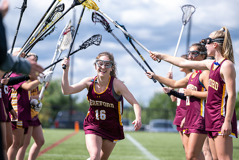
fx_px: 1096
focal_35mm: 165
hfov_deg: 12.4
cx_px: 120
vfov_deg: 8.3
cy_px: 80
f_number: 3.5
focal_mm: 165
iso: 360
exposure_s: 1/2000
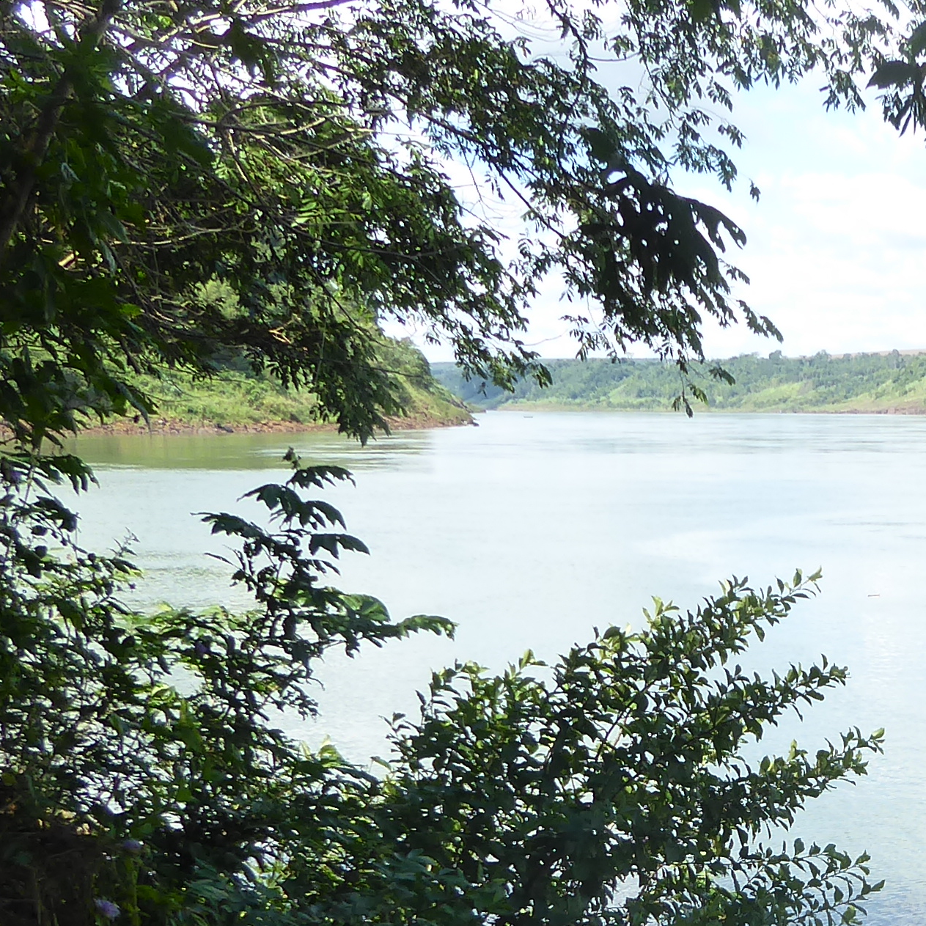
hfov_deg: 23.6
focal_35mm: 70
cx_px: 926
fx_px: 2119
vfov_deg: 24.0
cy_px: 839
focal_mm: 4.3
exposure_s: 1/400
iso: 125
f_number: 3.3
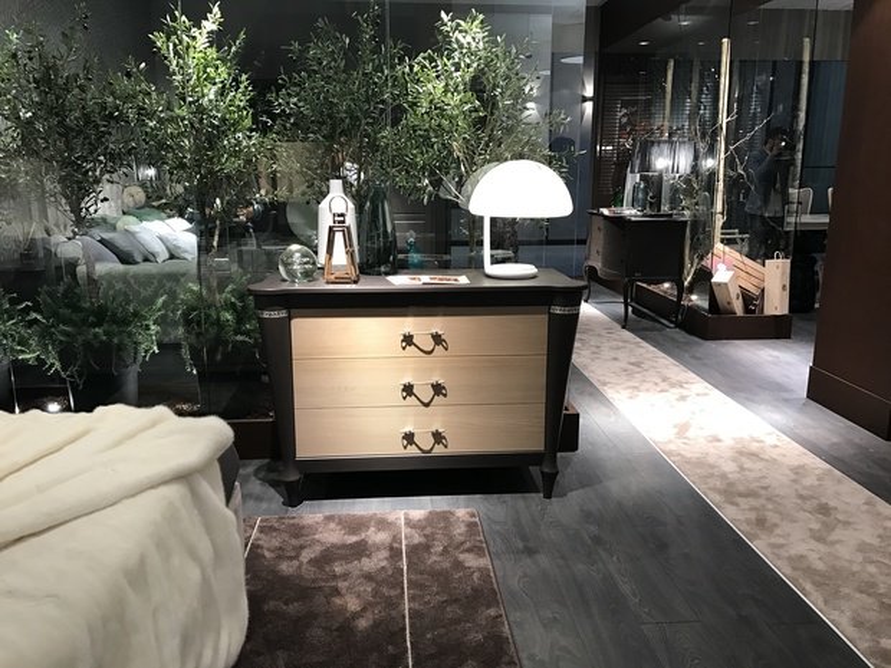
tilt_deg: -12.8
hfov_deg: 63.4
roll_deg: -0.7
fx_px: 721
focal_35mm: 28
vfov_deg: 49.7
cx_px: 446
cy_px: 334
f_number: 1.8
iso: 40
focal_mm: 3.99
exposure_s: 1/33
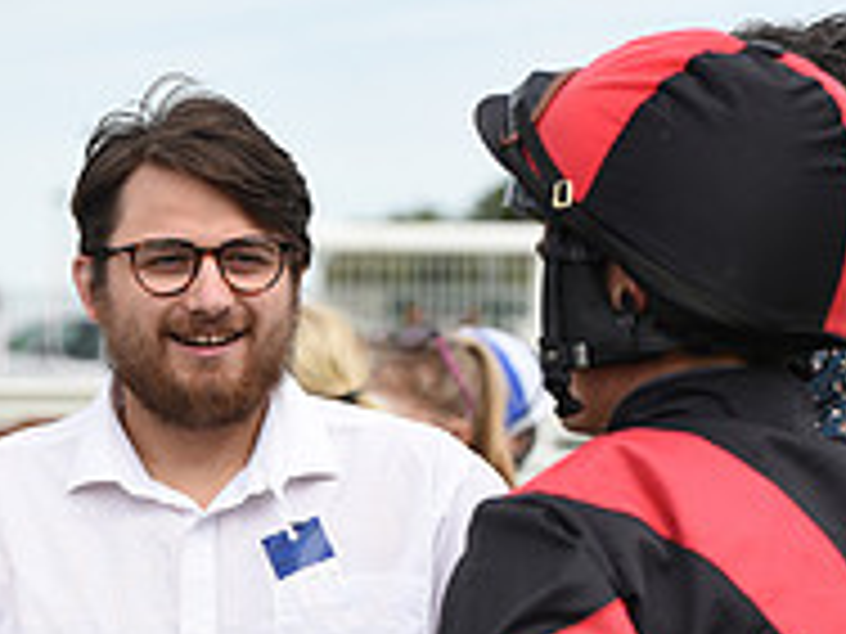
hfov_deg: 5.7
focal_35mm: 344
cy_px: 596
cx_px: -180
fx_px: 8407
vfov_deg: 4.3
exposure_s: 1/1250
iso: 400
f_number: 5.6
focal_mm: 116
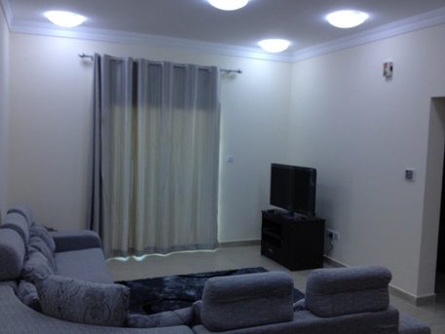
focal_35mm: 35
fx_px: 450
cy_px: 167
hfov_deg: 52.6
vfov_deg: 40.7
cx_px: 222
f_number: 2.4
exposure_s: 1/20
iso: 80
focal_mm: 4.28
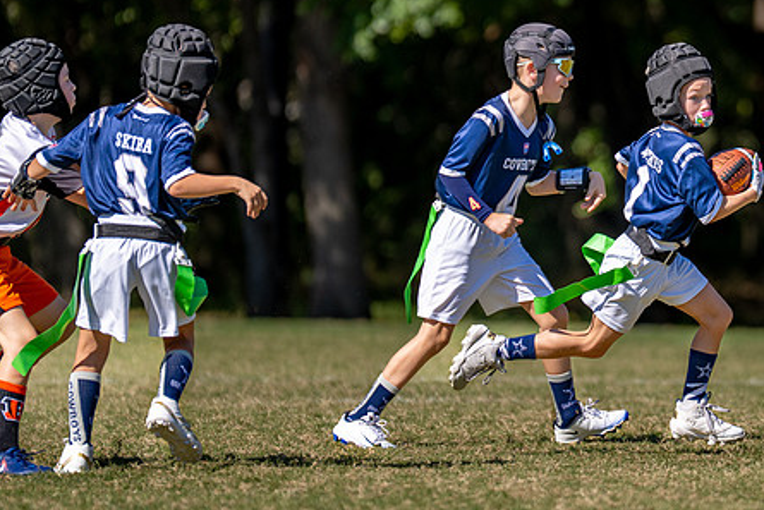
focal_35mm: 411
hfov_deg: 5.0
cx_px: 638
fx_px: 8725
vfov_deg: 3.3
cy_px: 200
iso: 160
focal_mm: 200
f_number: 2.8
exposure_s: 1/3200
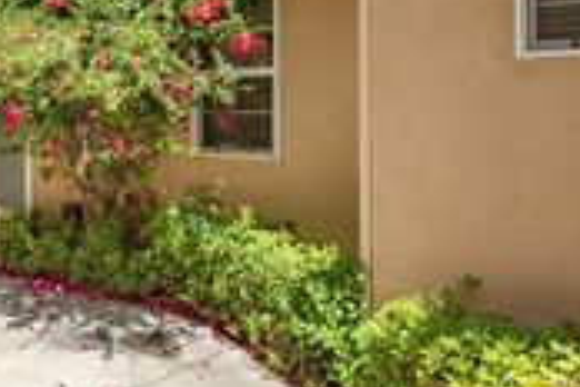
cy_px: 108
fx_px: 741
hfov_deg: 36.8
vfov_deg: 28.9
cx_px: -40
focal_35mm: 46
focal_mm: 16
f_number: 10
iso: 200
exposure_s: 1/400
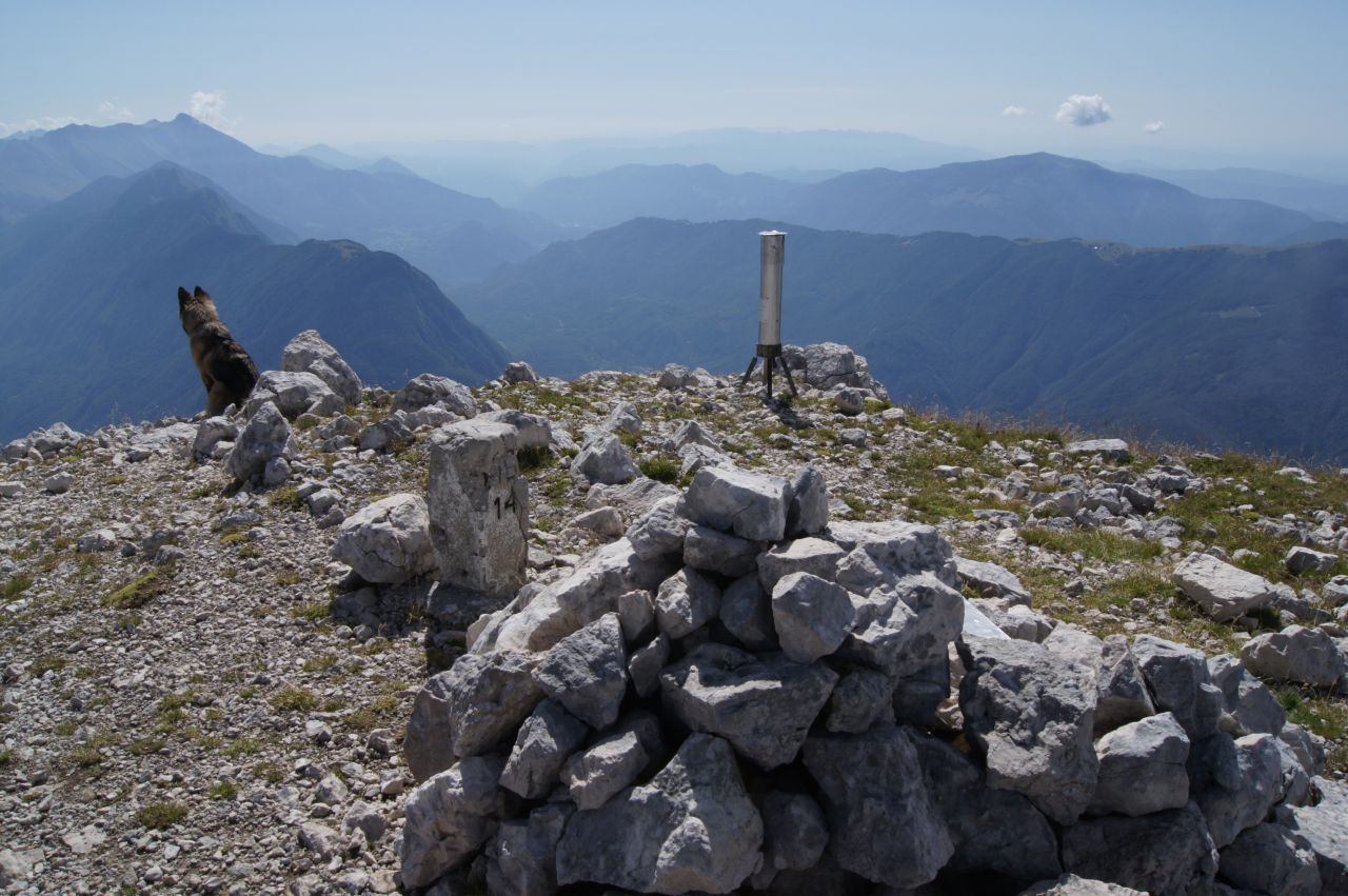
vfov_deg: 43.5
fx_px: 1122
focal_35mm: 30
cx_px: 674
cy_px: 448
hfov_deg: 62.0
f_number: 16
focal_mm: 20
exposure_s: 1/320
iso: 200
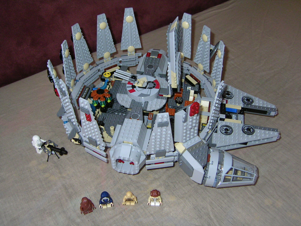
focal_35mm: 36
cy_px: 113
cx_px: 150
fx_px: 313
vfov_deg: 39.7
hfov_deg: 51.4
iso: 100
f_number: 2.8
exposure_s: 1/30
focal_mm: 5.6
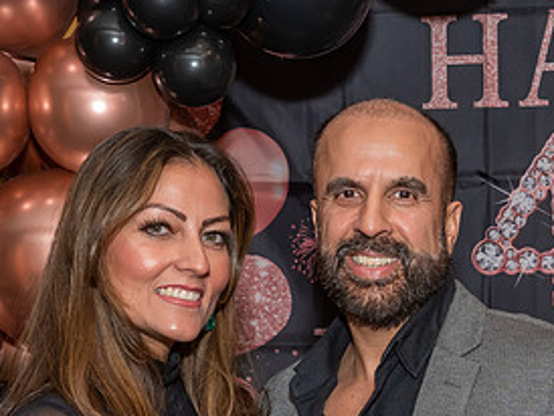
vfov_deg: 10.9
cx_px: 387
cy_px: 436
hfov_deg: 14.6
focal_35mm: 135
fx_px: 2162
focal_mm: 38
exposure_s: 1/250
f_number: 9
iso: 640
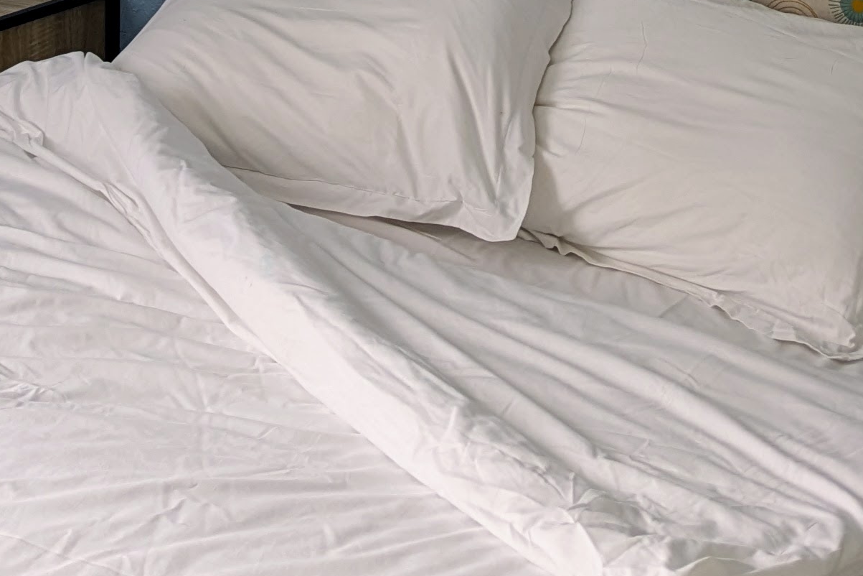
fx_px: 2397
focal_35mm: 100
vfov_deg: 12.8
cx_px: 253
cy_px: -356
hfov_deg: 20.3
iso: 51
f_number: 1.89
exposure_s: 1/33.3
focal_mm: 5.43
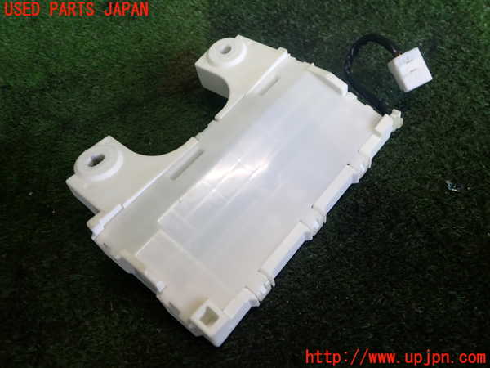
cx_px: 245
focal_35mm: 30
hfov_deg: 60.0
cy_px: 184
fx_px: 425
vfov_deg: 46.8
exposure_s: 1/80
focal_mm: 5.4
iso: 200
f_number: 2.3
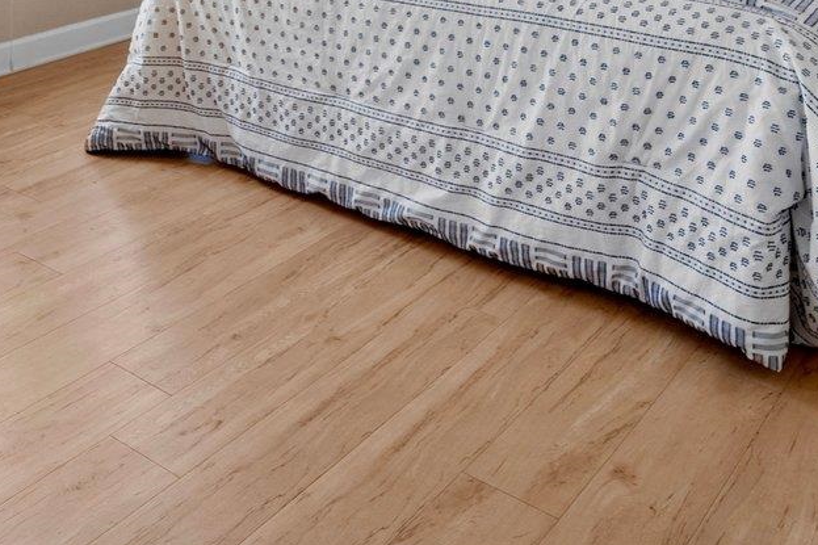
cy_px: -269
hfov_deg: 42.1
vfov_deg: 23.5
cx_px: 267
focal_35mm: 46
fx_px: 1045
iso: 100
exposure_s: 1/13
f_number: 8
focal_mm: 14
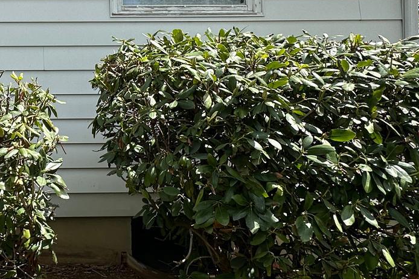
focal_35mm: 43
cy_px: 52
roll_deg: +0.4
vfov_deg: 30.3
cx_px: -29
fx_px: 500
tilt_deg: +2.8
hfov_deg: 38.5
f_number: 2.2
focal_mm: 2.22
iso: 40
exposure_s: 1/1182
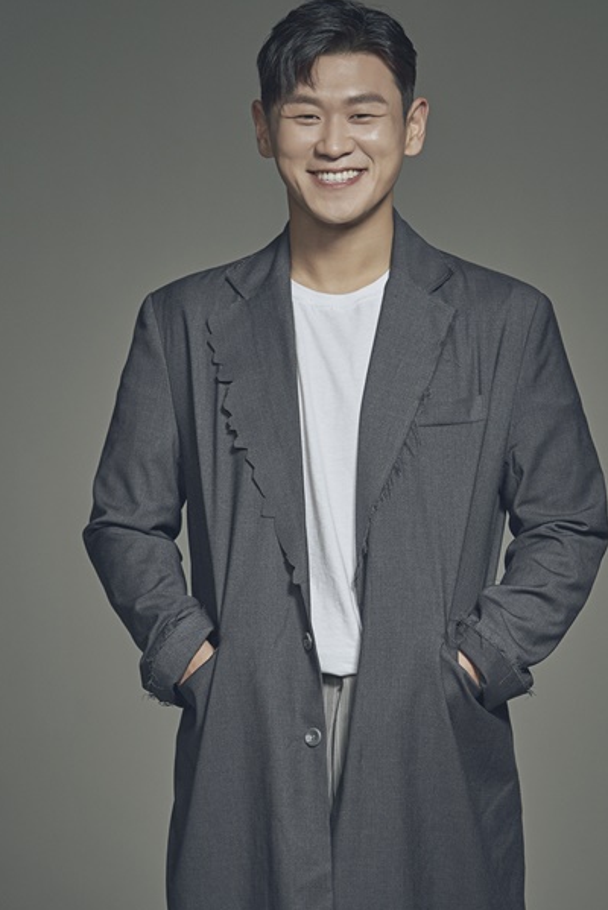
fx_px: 2834
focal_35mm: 112
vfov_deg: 18.2
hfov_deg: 12.2
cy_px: 534
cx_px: 366
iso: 200
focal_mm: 80
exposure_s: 1/160
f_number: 4
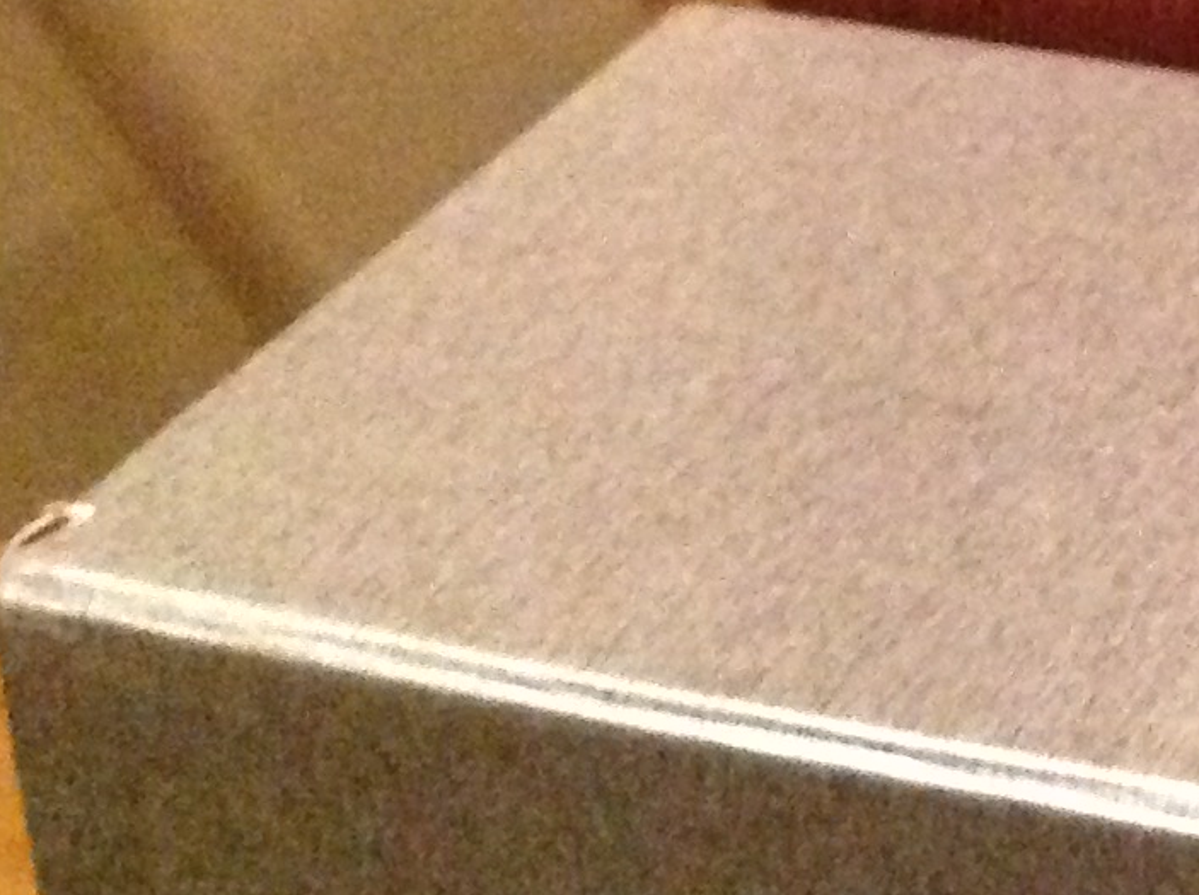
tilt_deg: -21.3
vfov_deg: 11.1
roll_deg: -2.2
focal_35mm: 129
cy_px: -343
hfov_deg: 13.9
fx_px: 4461
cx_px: 2059
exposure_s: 1/17
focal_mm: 4.28
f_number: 2.4
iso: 800
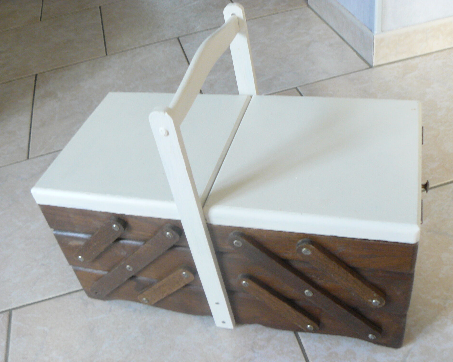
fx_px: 509
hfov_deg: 47.9
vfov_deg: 39.2
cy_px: 182
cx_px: 235
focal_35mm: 38
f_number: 2.8
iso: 200
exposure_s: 1/10
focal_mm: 6
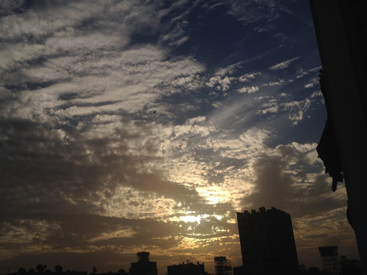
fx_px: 477
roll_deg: +5.7
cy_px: 135
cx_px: 151
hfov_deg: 41.9
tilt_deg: +18.1
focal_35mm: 45
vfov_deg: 32.2
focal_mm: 4.28
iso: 50
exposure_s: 1/11111
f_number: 2.4
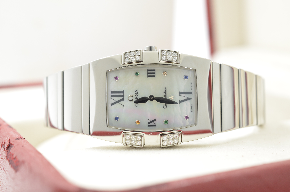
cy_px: 96
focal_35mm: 60
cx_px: 145
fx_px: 482
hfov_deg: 33.5
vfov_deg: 22.5
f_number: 8
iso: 320
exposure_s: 1/50
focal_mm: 40
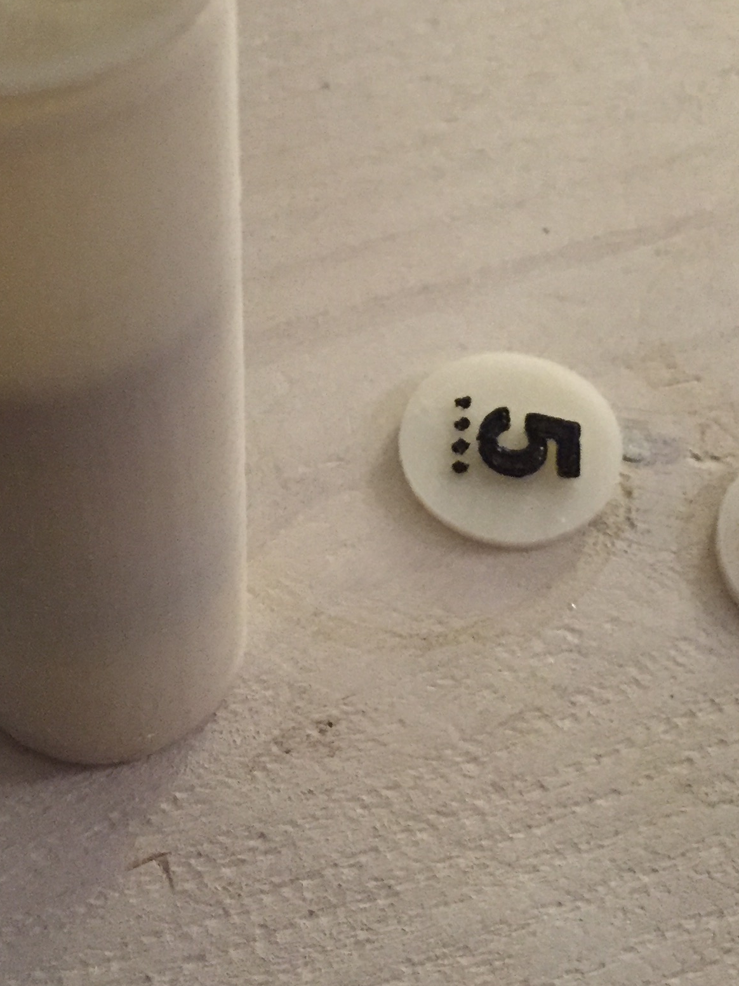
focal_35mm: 61
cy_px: 320
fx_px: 1736
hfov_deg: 24.0
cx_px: 312
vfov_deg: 31.4
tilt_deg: -52.3
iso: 250
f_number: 2.2
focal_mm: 4.15
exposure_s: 1/30
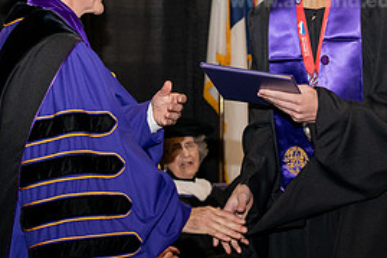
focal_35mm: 151
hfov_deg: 13.6
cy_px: 31
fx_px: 1622
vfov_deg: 9.0
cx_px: 164
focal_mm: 70
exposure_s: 1/200
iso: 1600
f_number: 5.6
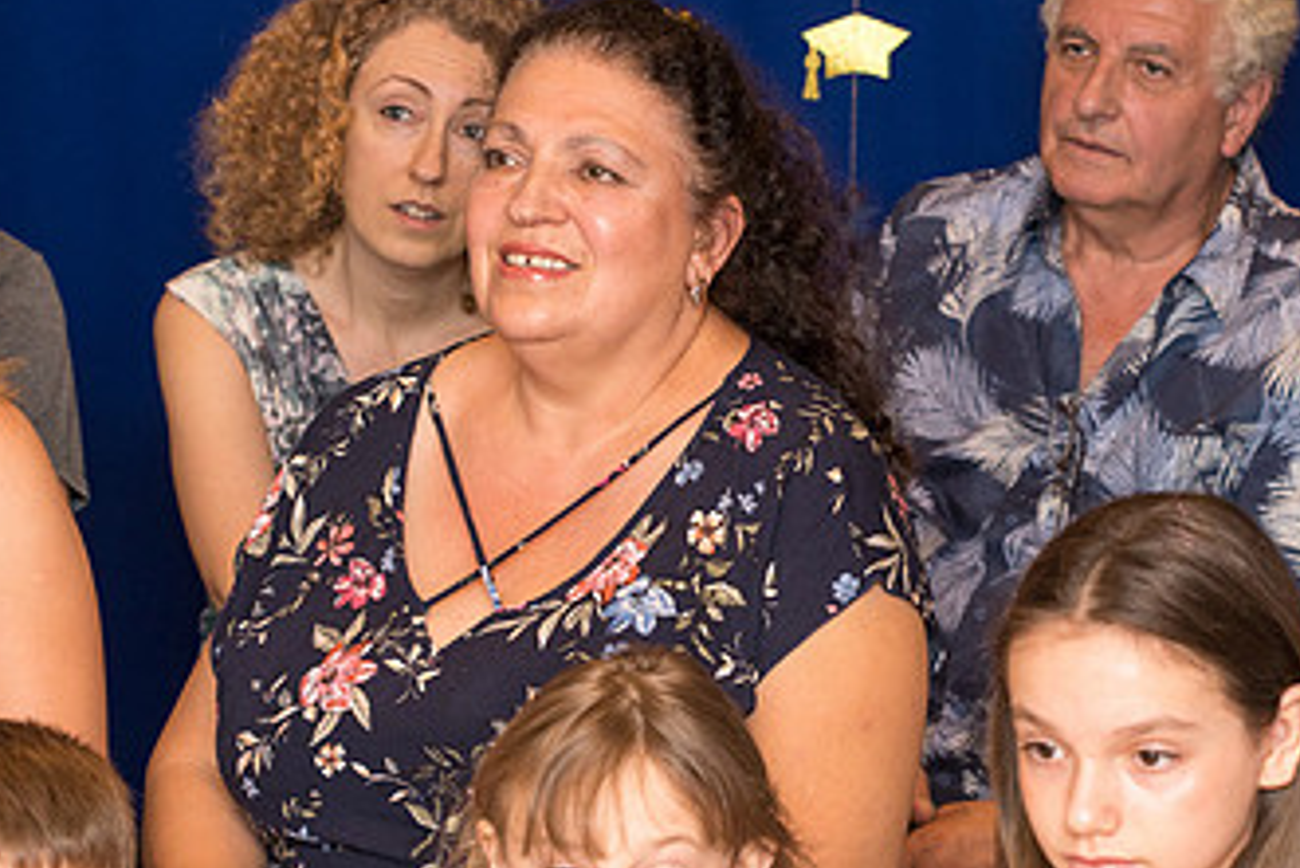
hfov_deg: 11.7
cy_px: 481
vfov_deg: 7.9
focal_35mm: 175
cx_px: 856
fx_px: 6322
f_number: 5.6
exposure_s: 1/160
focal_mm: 100
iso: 1600
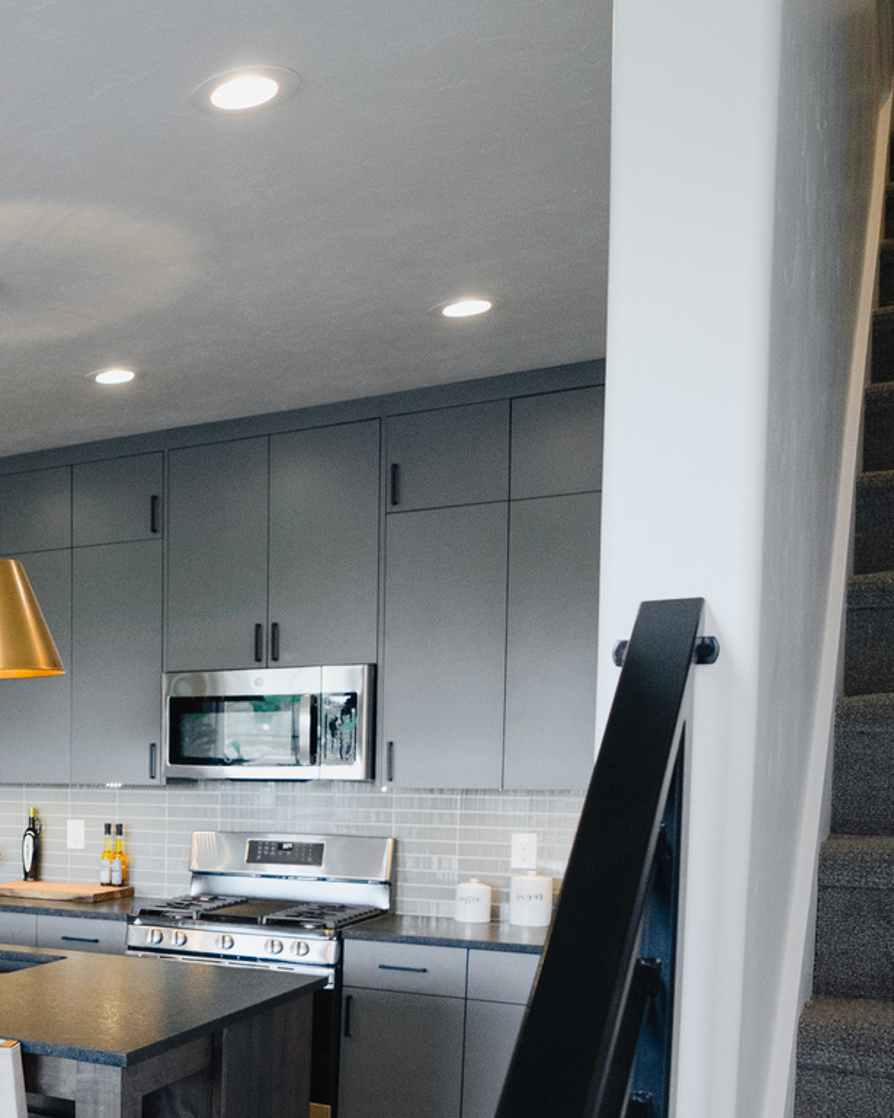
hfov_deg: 29.1
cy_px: 827
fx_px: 1323
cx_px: -313
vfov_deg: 44.4
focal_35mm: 40
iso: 2000
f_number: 4
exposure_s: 1/320
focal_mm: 16
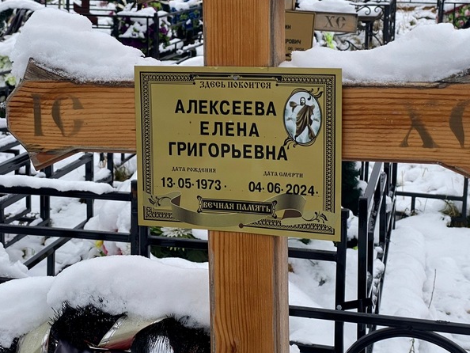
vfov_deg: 21.0
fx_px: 951
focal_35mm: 70
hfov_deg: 27.7
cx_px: 210
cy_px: 124
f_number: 2
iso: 20
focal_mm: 6
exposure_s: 1/158
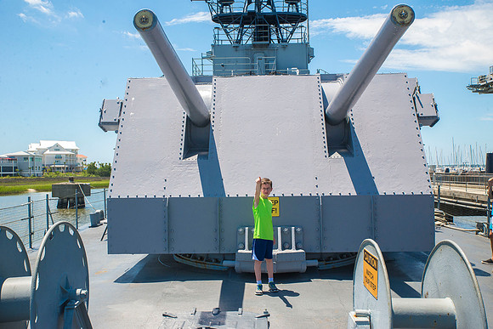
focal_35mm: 35
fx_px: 479
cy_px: 164
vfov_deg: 37.9
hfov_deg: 54.4
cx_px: 246
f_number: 13
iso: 800
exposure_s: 1/640
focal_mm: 35
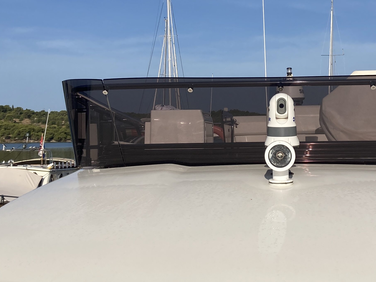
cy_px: 94
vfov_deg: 23.5
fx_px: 673
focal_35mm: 62
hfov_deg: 31.0
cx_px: 245
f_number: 1.8
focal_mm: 3.99
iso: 20
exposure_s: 1/4367
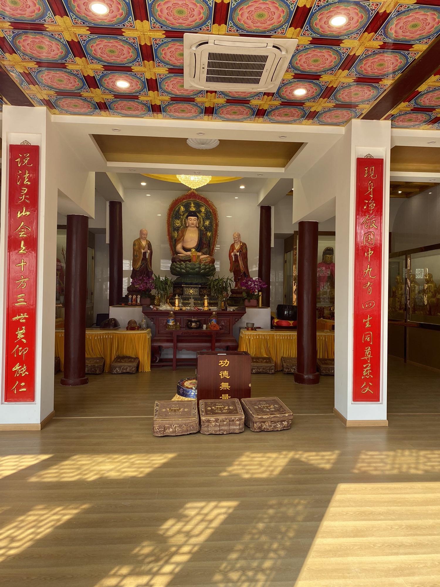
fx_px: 441
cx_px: 220
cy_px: 294
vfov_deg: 67.3
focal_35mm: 26
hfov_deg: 53.1
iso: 40
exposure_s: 1/122
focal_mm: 4.25
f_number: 1.8
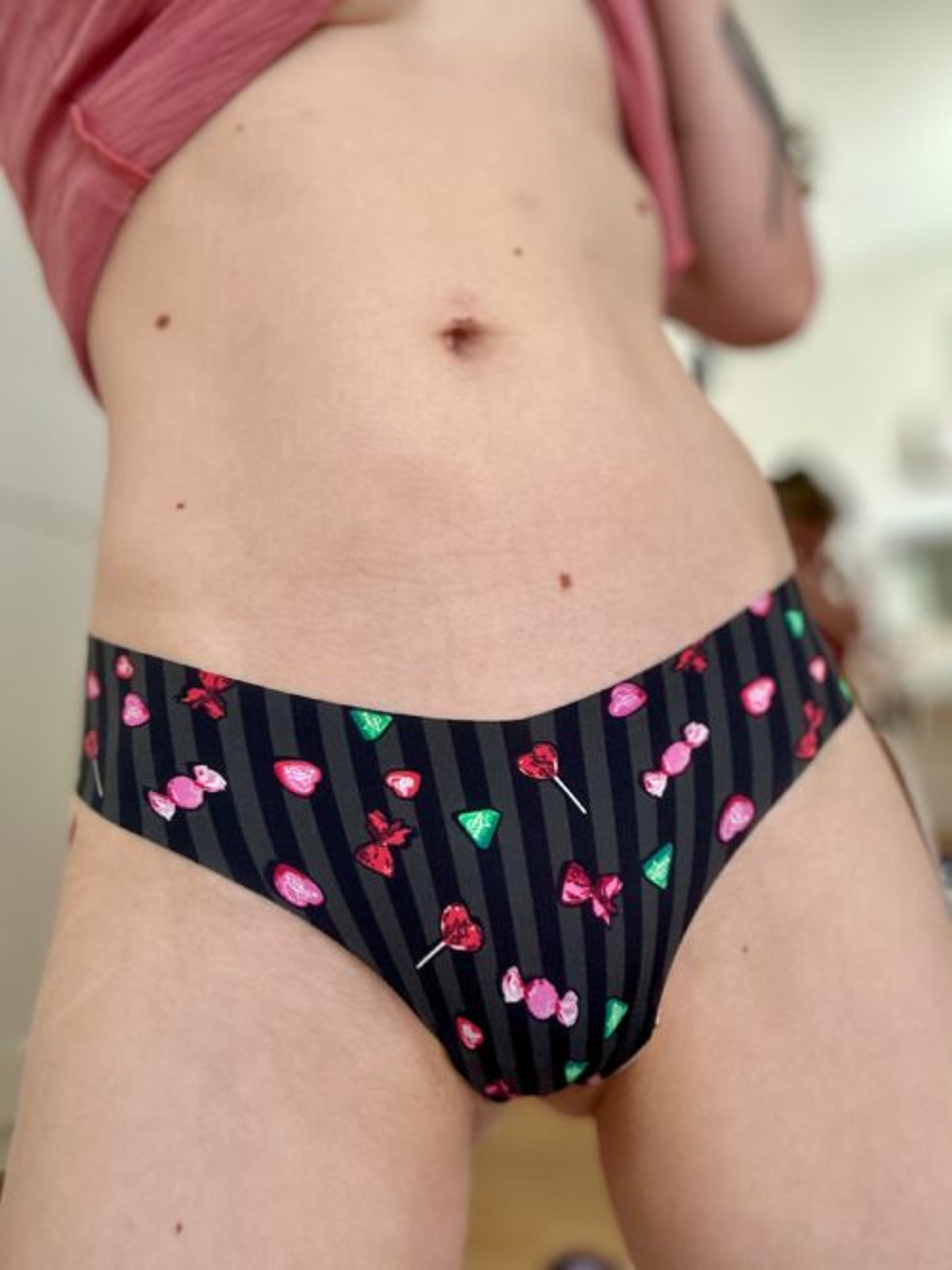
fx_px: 1100
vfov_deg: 60.0
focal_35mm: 30
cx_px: 476
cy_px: 635
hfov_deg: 46.8
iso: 100
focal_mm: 2.69
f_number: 1.9
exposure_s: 1/60
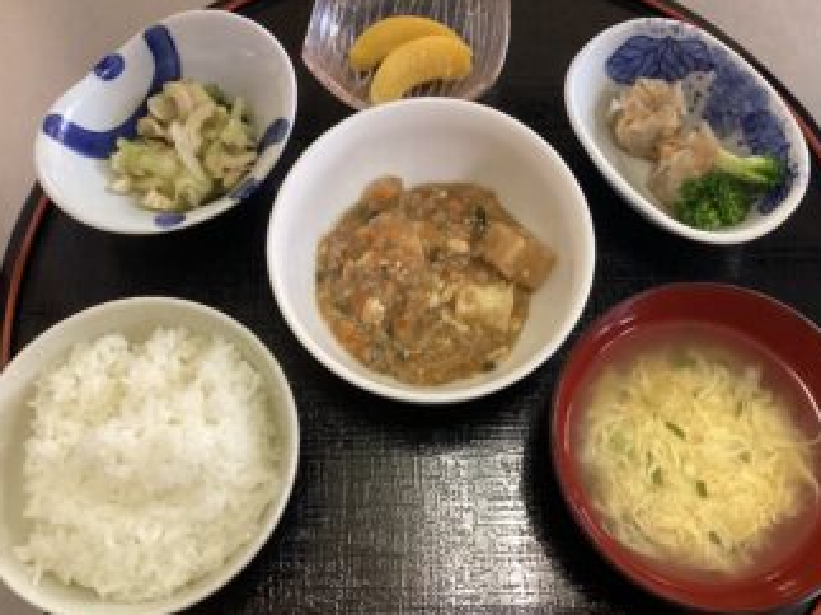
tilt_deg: -69.5
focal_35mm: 36
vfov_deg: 39.6
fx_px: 854
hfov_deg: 51.3
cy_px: 271
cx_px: 459
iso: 320
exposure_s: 1/50
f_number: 2.4
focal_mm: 3.3
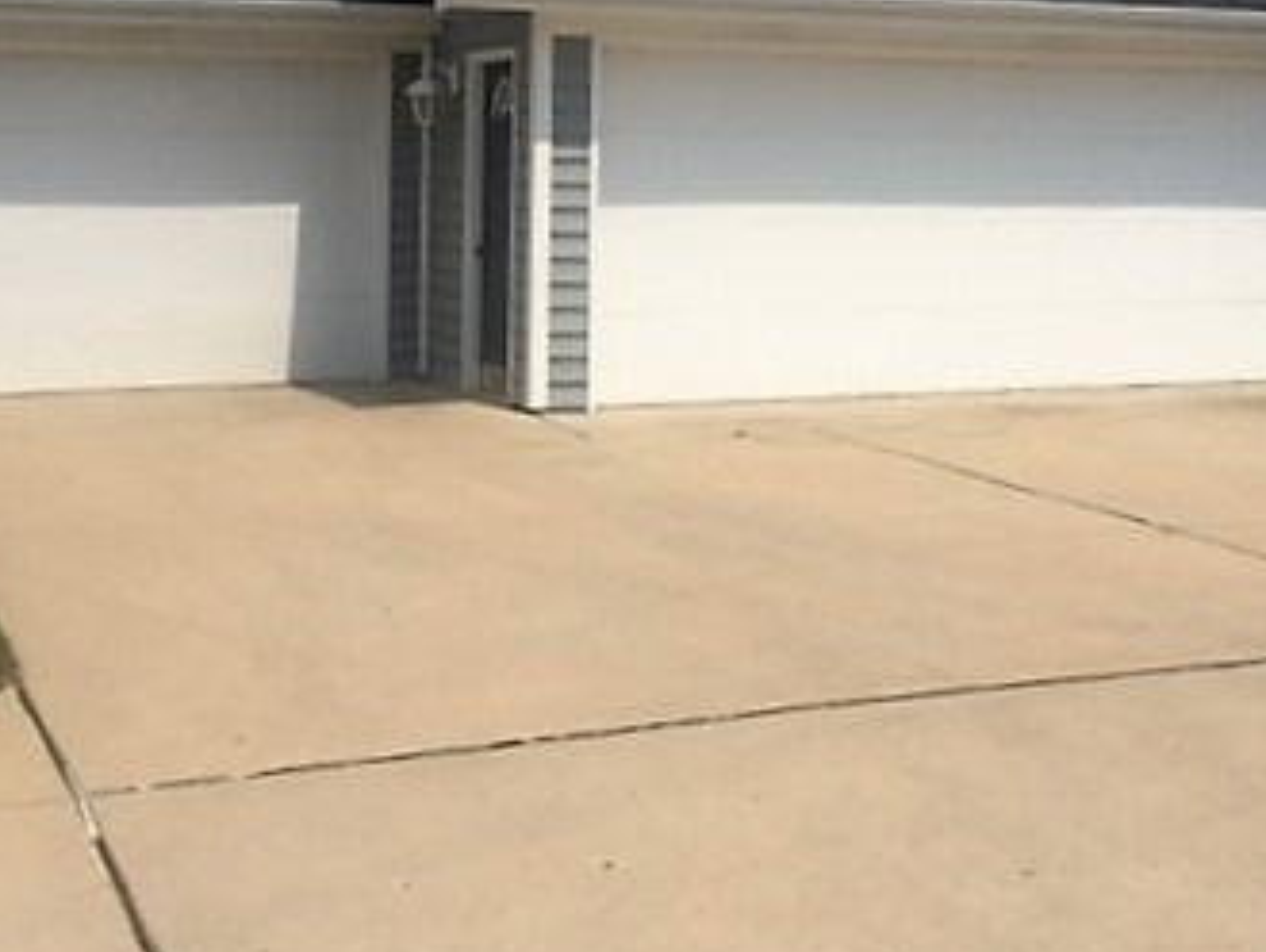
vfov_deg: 26.2
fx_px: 1976
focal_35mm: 54
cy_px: 109
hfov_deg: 35.5
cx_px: 650
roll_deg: +0.4
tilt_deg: +0.7
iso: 32
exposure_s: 1/3049
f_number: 2.2
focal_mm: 4.15
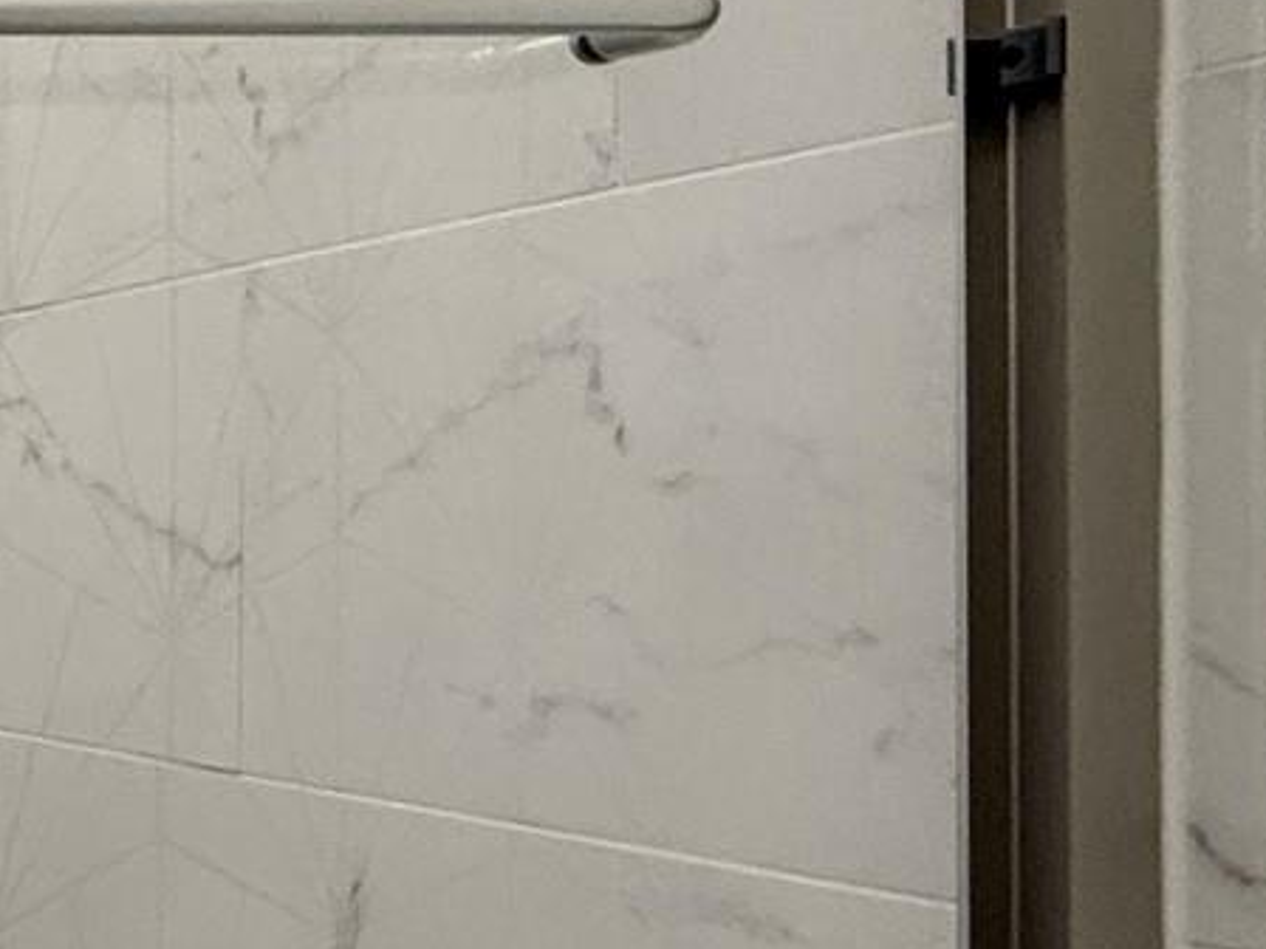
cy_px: 503
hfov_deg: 19.9
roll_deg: -0.1
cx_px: -1133
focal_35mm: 64
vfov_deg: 22.9
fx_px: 2341
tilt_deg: +0.8
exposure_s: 1/60
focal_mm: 2.22
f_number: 2.2
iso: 160
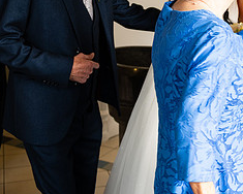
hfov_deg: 22.9
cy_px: 23
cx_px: 226
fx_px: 583
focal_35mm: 81
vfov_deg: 18.7
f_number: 3.5
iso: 640
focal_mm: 35
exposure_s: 1/160
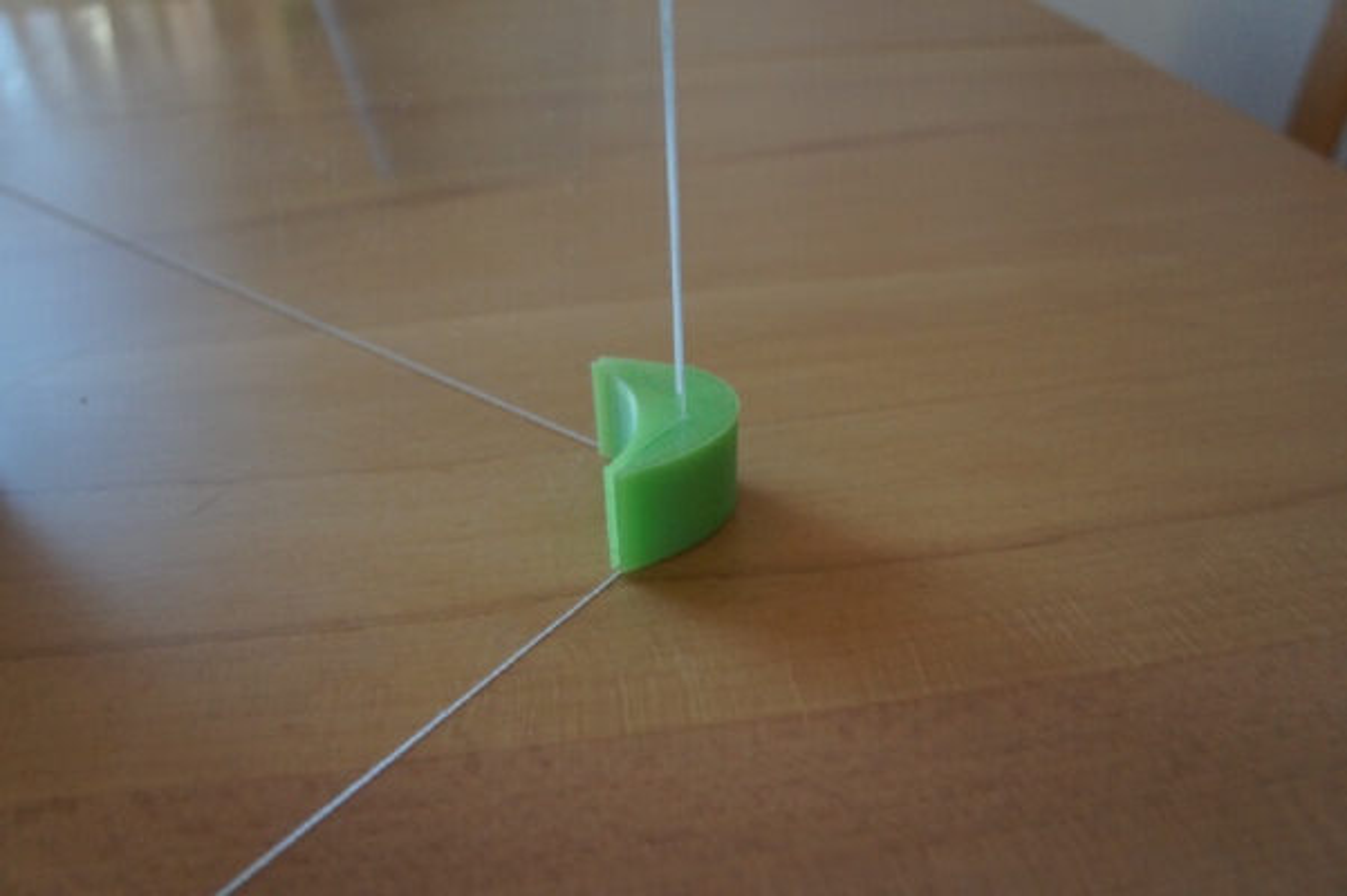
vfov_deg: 47.9
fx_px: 1010
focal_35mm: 27
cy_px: 448
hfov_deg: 67.4
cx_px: 674
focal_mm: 18
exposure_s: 1/1250
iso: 3200
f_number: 3.5
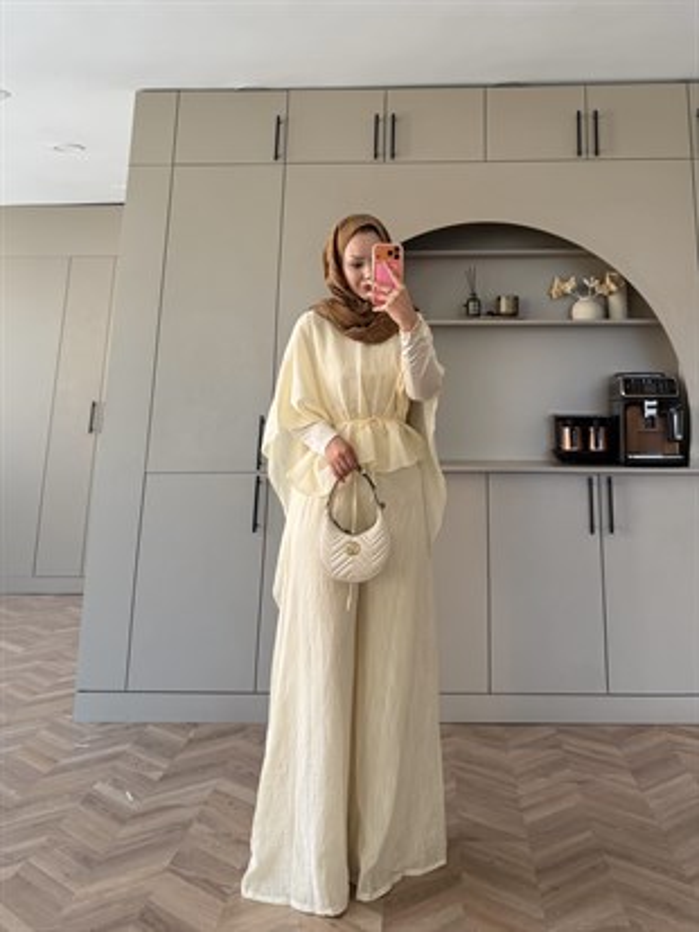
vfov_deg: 71.6
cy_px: 466
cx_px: 350
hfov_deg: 56.8
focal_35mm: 24
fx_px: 646
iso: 125
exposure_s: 1/121
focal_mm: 6.76
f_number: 1.78
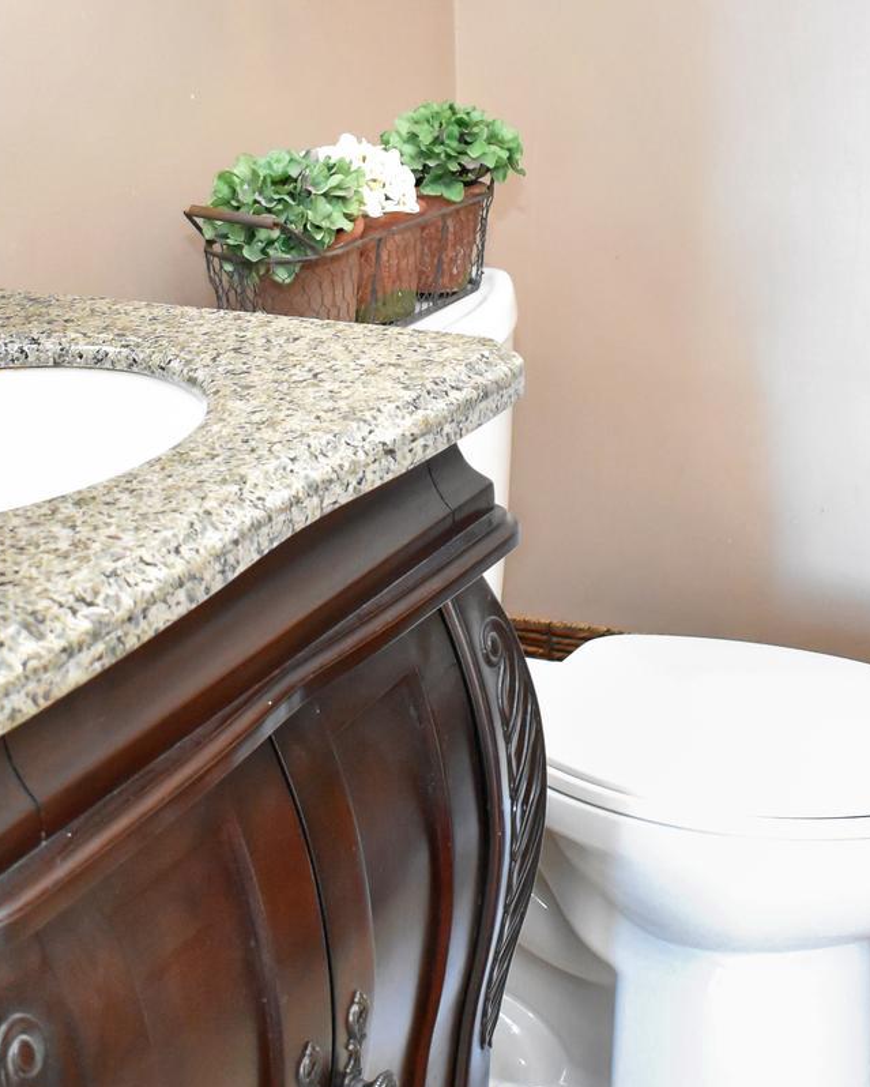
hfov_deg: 23.5
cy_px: 352
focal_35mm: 65
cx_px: 528
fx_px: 2091
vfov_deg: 28.9
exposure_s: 1/125
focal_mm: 18
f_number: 3.5
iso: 3600
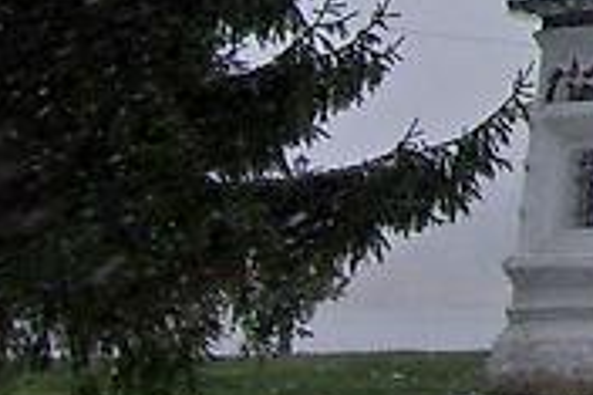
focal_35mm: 245
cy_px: -809
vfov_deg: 5.3
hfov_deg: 7.3
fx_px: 4032
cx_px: 1850
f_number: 8
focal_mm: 24
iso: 160
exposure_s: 1/125
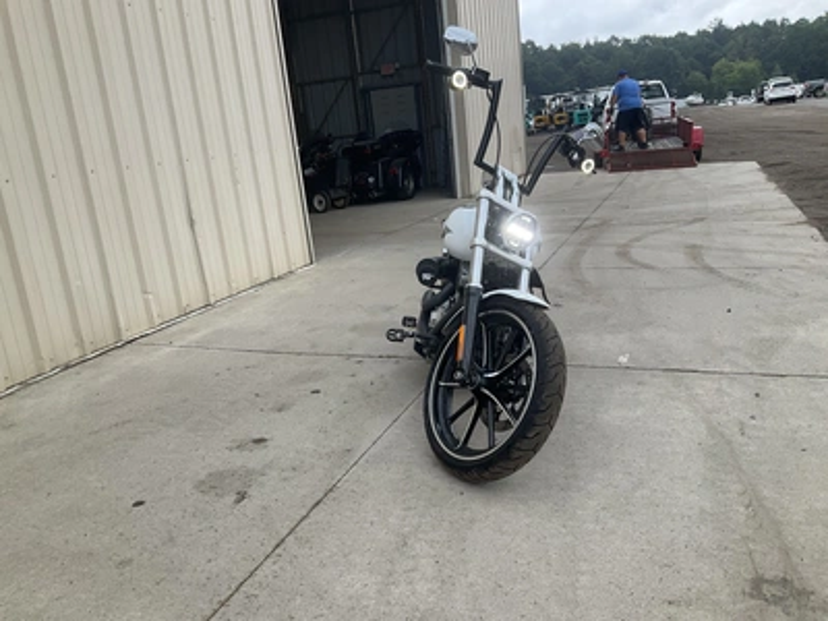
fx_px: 694
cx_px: 414
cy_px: 310
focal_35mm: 29
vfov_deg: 48.2
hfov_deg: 61.7
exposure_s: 1/228
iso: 20
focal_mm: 3
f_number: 1.8
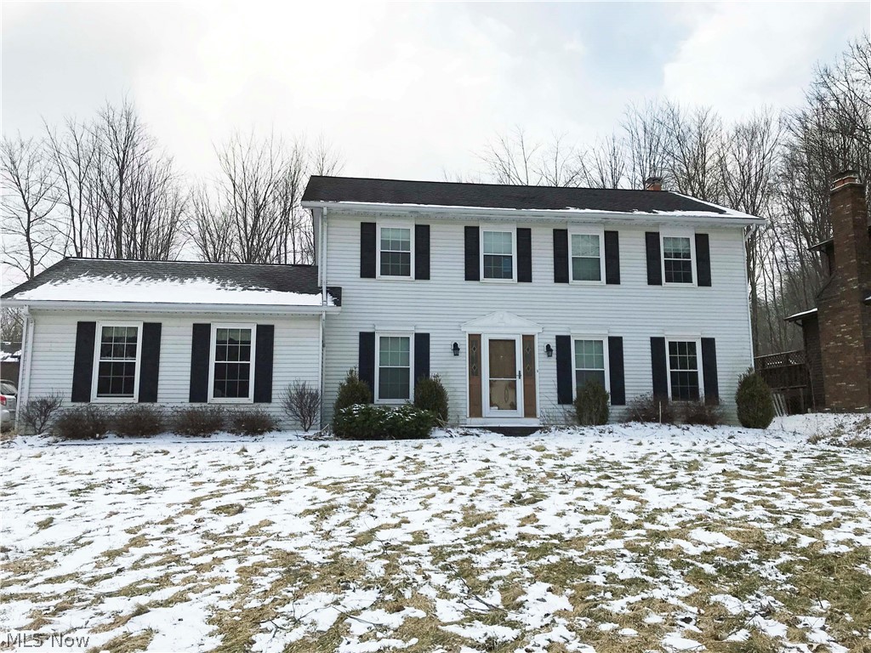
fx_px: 705
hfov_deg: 63.4
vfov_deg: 49.7
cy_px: 326
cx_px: 436
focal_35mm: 28
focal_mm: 3.99
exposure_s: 1/6410
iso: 20
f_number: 1.8
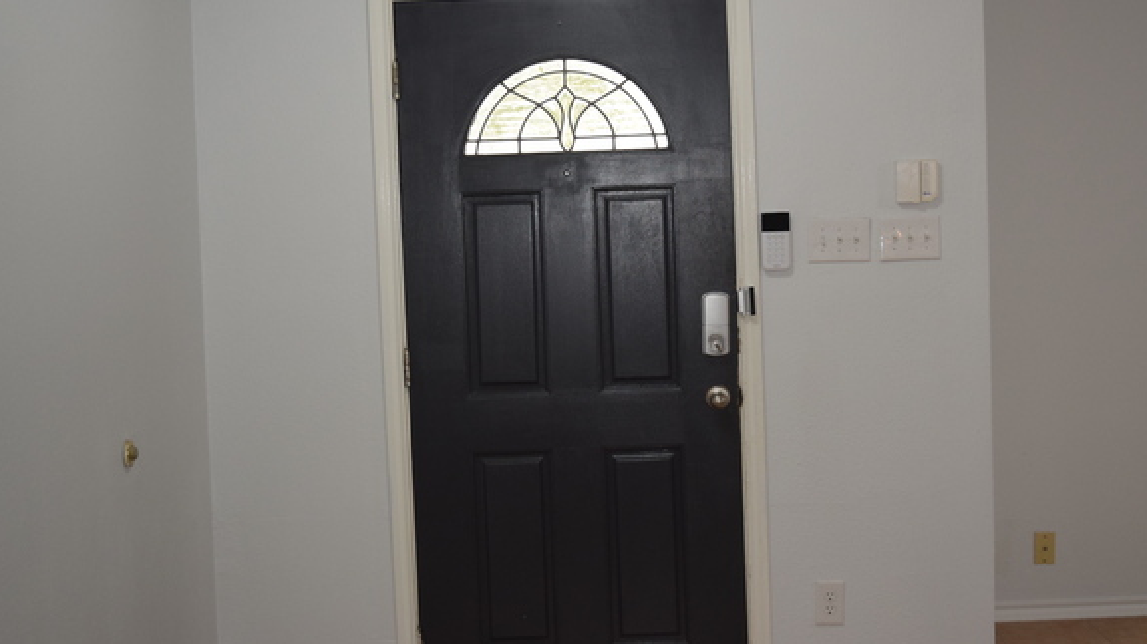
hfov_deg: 40.9
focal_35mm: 51
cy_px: 265
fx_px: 1538
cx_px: 622
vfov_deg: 23.6
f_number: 5
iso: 800
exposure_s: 1/100
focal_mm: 29
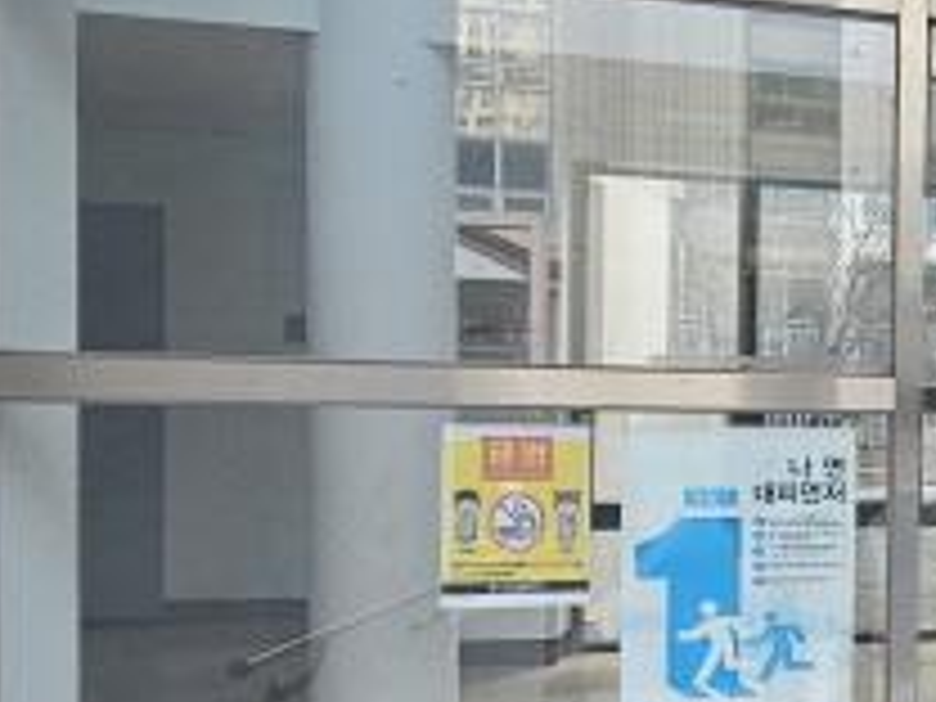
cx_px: 1400
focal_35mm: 50
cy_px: 396
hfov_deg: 27.1
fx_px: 1352
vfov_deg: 29.1
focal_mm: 2.2
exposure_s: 1/207
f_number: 2.2
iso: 125
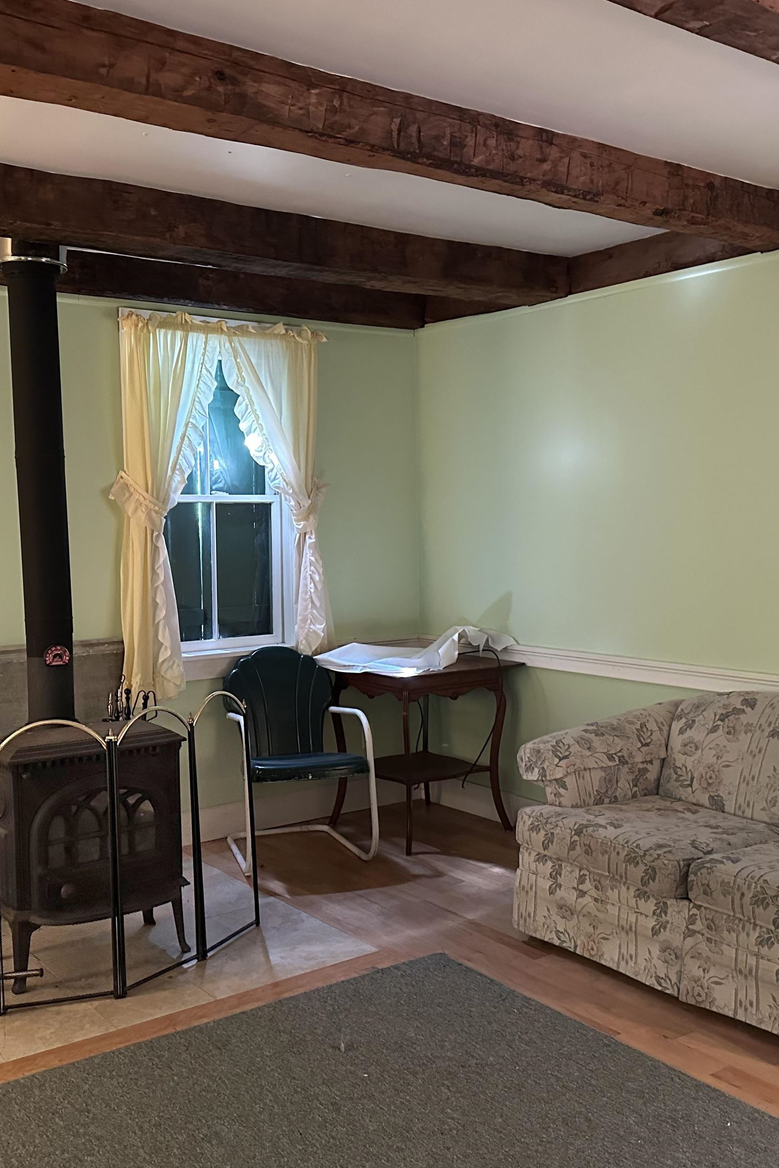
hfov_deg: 38.8
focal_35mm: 34
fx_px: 1103
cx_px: 344
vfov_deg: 55.8
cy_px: 579
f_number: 1.78
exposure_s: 1/40
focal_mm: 6.86
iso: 800
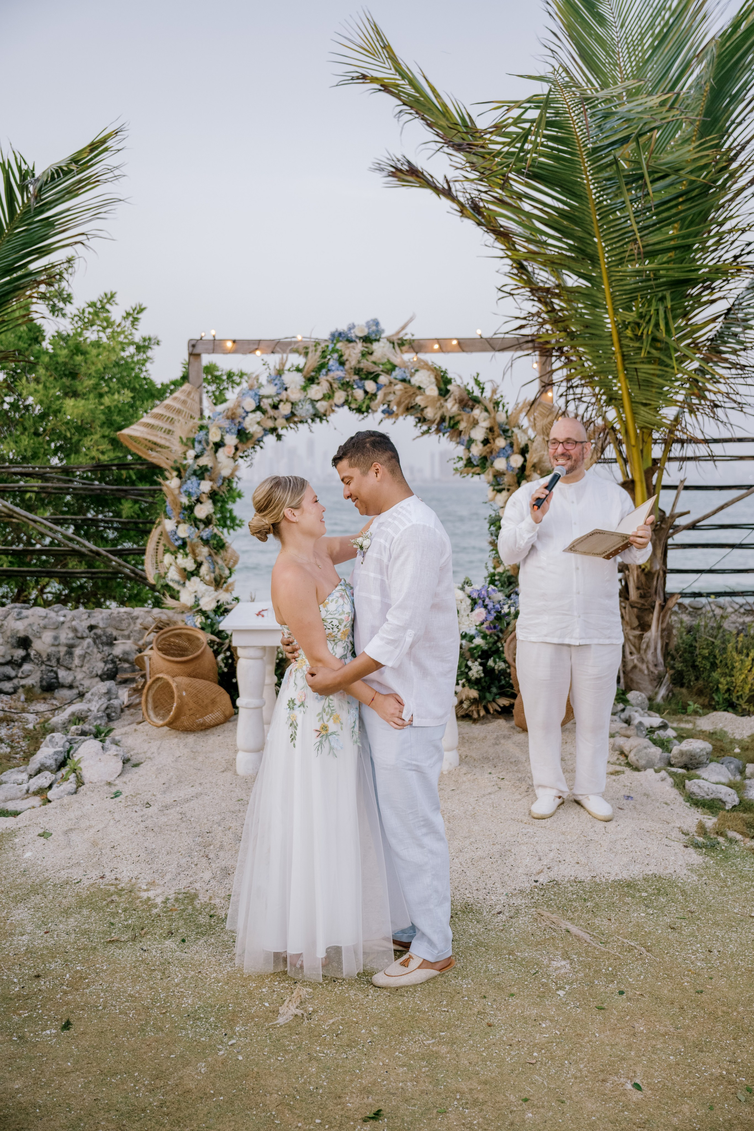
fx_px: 1068
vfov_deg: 55.8
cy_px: 566
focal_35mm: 34
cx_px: 377
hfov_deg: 38.9
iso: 500
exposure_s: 1/200
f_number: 2.8
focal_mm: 34
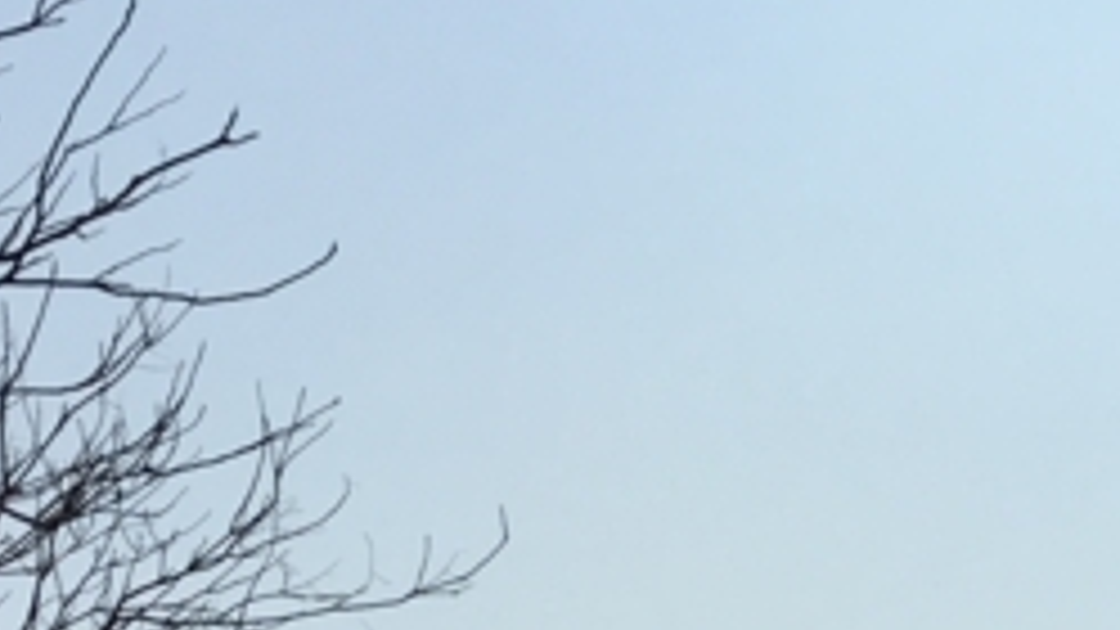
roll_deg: +1.7
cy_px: 1292
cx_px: 1372
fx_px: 3860
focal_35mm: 130
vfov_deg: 8.8
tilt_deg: +8.4
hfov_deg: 15.8
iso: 25
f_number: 2.2
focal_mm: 4.15
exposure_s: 1/3344
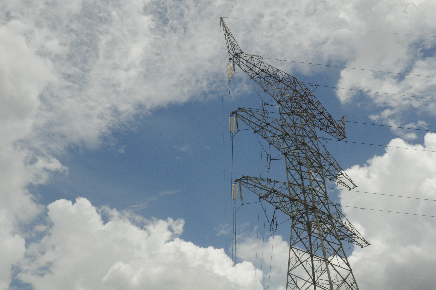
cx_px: 218
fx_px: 472
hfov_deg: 49.6
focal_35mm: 39
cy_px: 145
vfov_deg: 34.1
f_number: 29
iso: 800
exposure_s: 1/400
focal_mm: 26
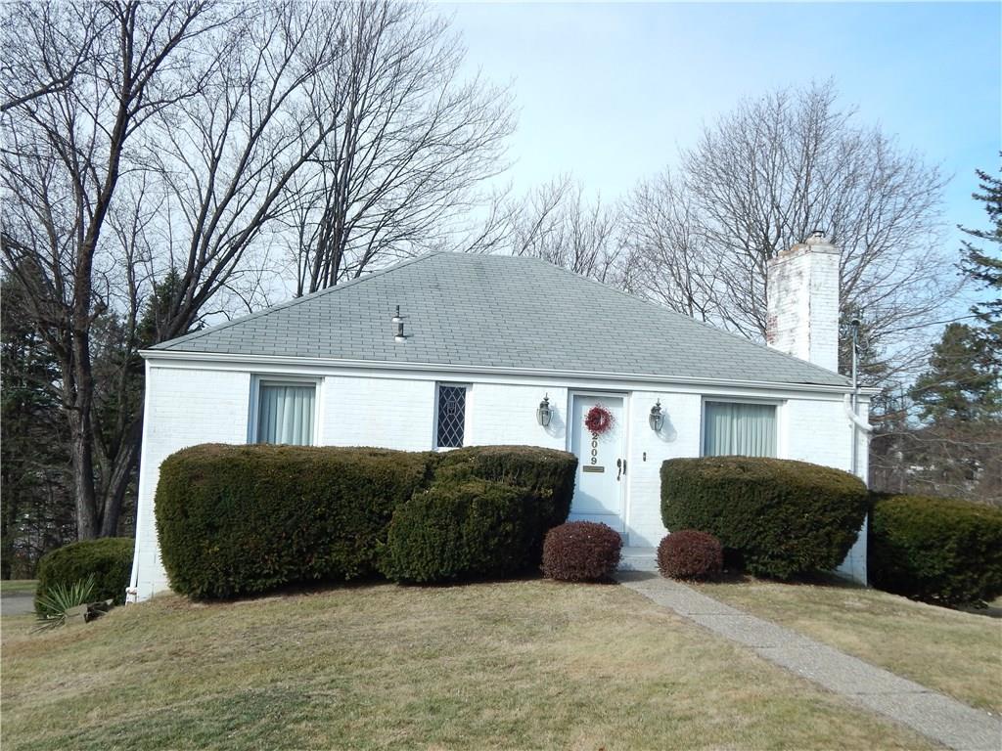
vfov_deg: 40.7
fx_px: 1013
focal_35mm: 35
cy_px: 376
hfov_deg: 52.6
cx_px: 501
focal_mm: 6.1
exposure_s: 1/800
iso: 125
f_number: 3.3
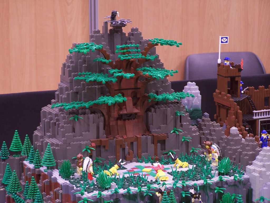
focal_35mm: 128
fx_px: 998
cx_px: 135
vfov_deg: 11.6
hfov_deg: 15.4
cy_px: 102
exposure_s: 1/2
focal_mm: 21.2
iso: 80
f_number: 3.2
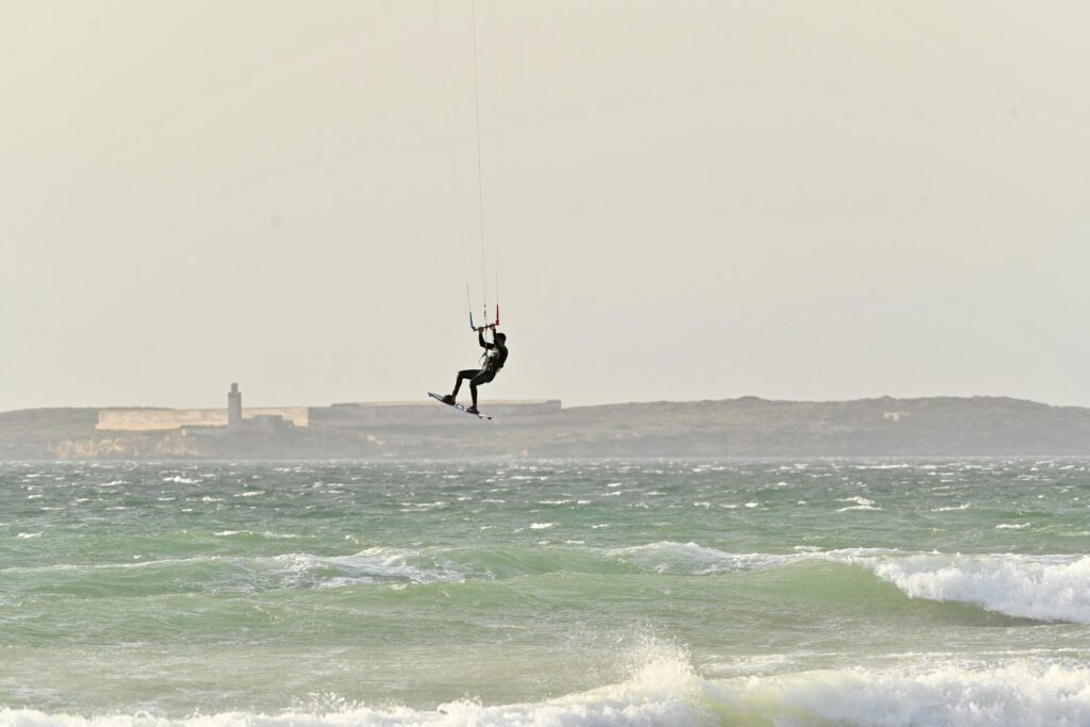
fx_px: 6662
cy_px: 364
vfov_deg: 6.2
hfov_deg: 9.4
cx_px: 545
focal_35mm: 220
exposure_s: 1/1000
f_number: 5.6
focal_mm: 220
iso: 200
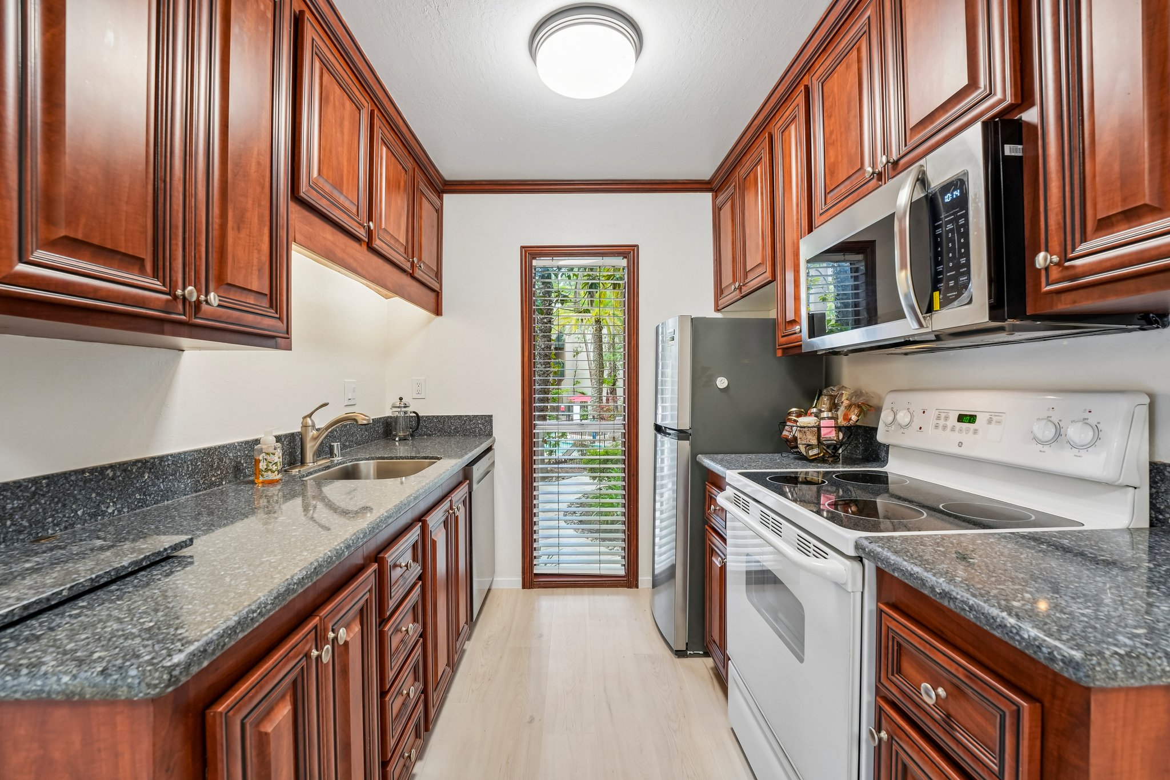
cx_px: 585
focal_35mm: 14
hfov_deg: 104.3
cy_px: 390
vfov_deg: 81.2
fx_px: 455
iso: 640
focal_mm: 14
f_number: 8
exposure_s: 1/25
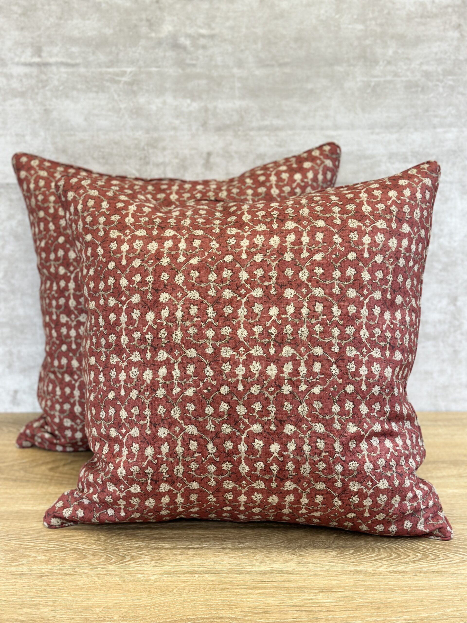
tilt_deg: -14.5
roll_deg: +0.0
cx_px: 234
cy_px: 312
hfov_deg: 30.3
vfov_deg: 39.7
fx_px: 863
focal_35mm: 48
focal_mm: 6.86
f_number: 1.78
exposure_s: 1/120
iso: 125
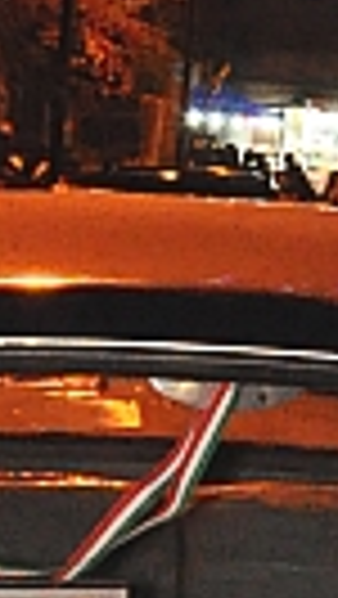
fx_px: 3467
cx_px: 302
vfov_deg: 9.9
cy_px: 472
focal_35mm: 218
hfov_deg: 5.6
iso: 3200
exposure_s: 1/50
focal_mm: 18
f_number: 7.1
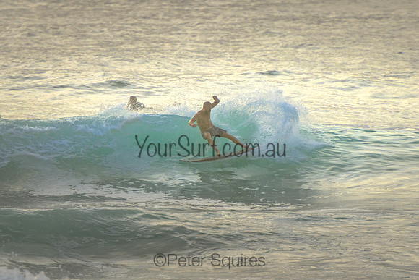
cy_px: 113
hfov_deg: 3.7
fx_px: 6400
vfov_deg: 2.5
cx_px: 232
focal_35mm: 550
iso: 560
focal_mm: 400
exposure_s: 1/2000
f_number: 5.6
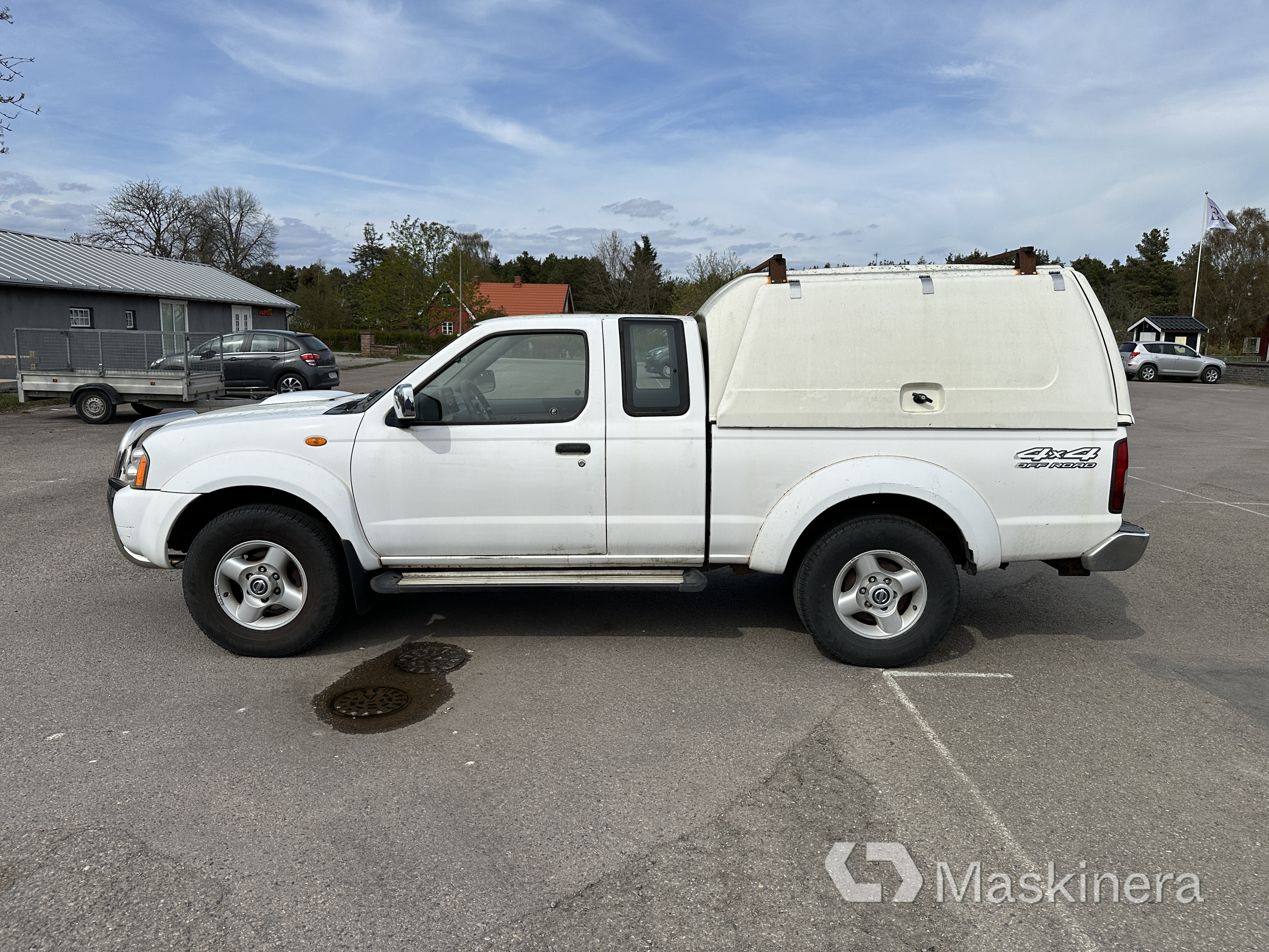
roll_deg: -1.9
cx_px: 634
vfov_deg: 56.8
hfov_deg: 71.6
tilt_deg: -9.7
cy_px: 476
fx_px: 880
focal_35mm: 24
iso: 80
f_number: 1.78
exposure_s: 1/7576
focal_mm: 6.86
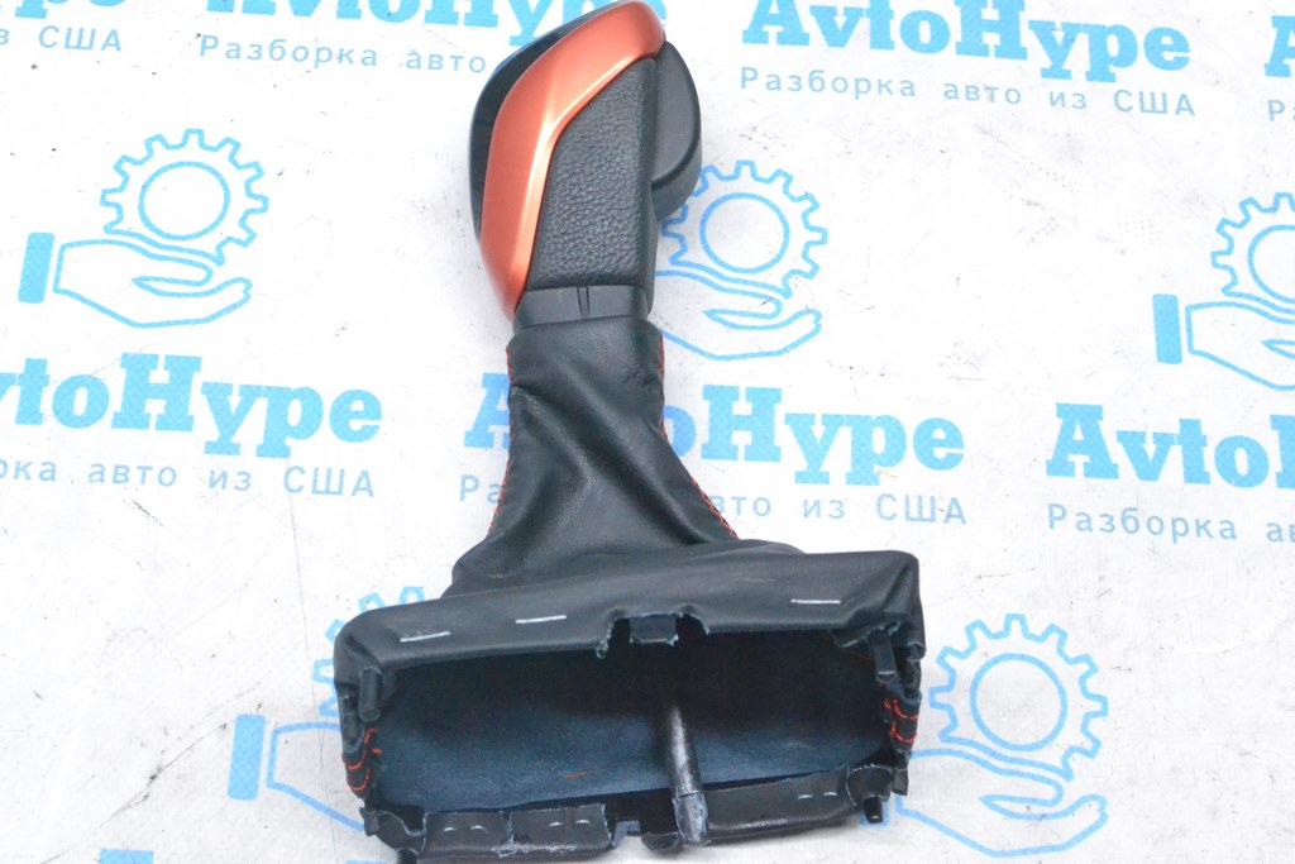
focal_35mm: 51
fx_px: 1835
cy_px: 432
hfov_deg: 38.9
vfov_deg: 26.5
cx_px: 648
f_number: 9
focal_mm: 34
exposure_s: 1/160
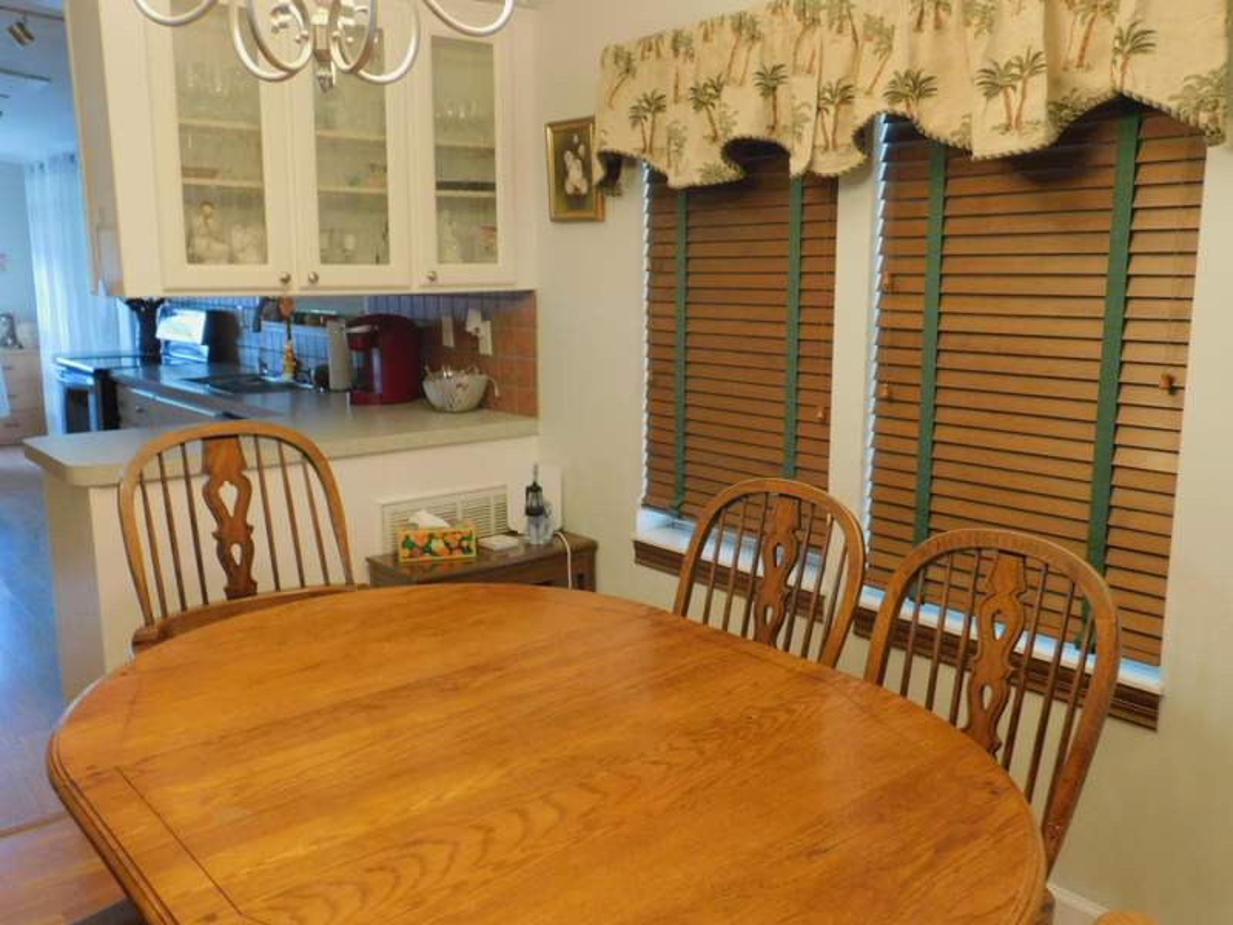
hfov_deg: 60.0
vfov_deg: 46.8
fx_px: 1069
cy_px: 462
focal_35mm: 30
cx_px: 616
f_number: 3.2
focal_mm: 5.3
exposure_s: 1/25
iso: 400
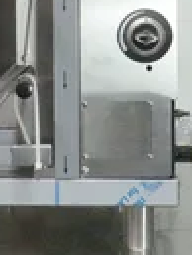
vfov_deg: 15.9
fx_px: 901
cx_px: 55
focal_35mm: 122
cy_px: 21
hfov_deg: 12.1
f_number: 5
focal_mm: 15.28
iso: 12800
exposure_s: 1/500
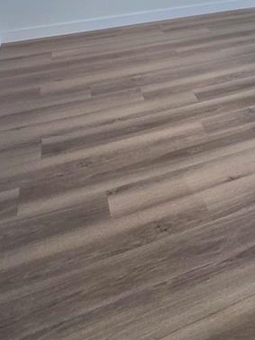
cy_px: -72
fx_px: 403
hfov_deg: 31.2
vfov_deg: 35.5
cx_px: 282
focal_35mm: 41
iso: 64
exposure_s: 1/120
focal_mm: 2.2
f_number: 2.2
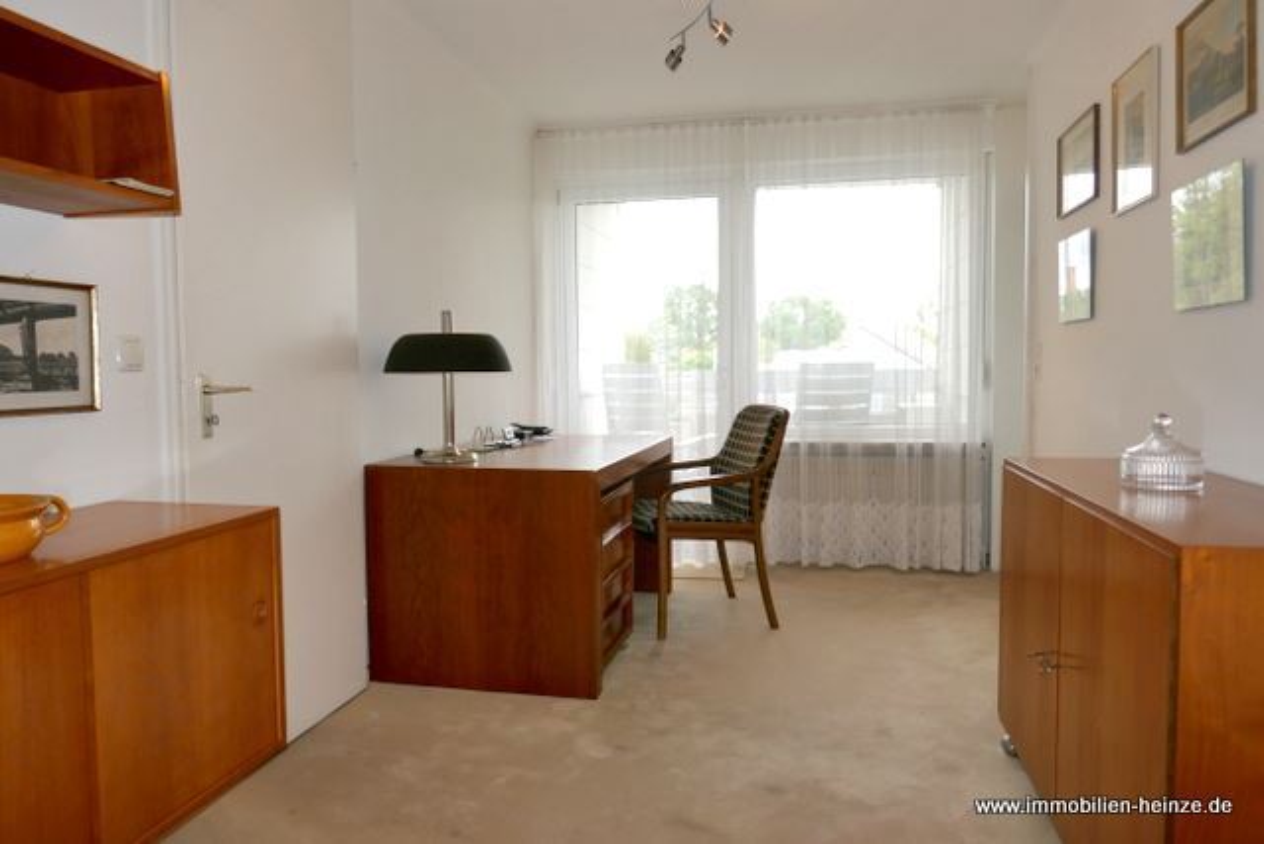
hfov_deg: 71.5
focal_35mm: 25
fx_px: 878
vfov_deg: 51.3
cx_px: 632
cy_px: 422
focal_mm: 9.1
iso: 125
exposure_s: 1/200
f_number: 2.8
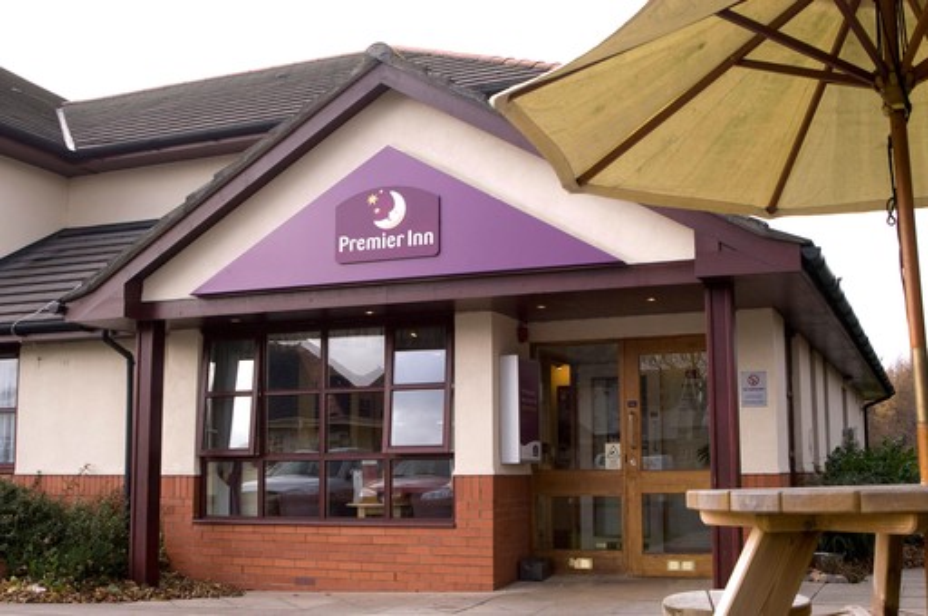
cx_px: 464
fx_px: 1081
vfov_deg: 31.8
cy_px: 308
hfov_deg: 46.5
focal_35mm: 42
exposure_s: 1/40
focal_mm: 28
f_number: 8
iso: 250
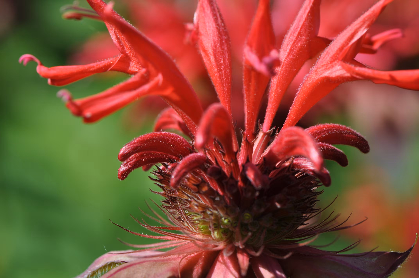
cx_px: 210
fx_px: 1831
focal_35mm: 158
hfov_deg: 13.1
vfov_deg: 8.7
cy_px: 139
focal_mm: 105
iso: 200
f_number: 9
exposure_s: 1/320
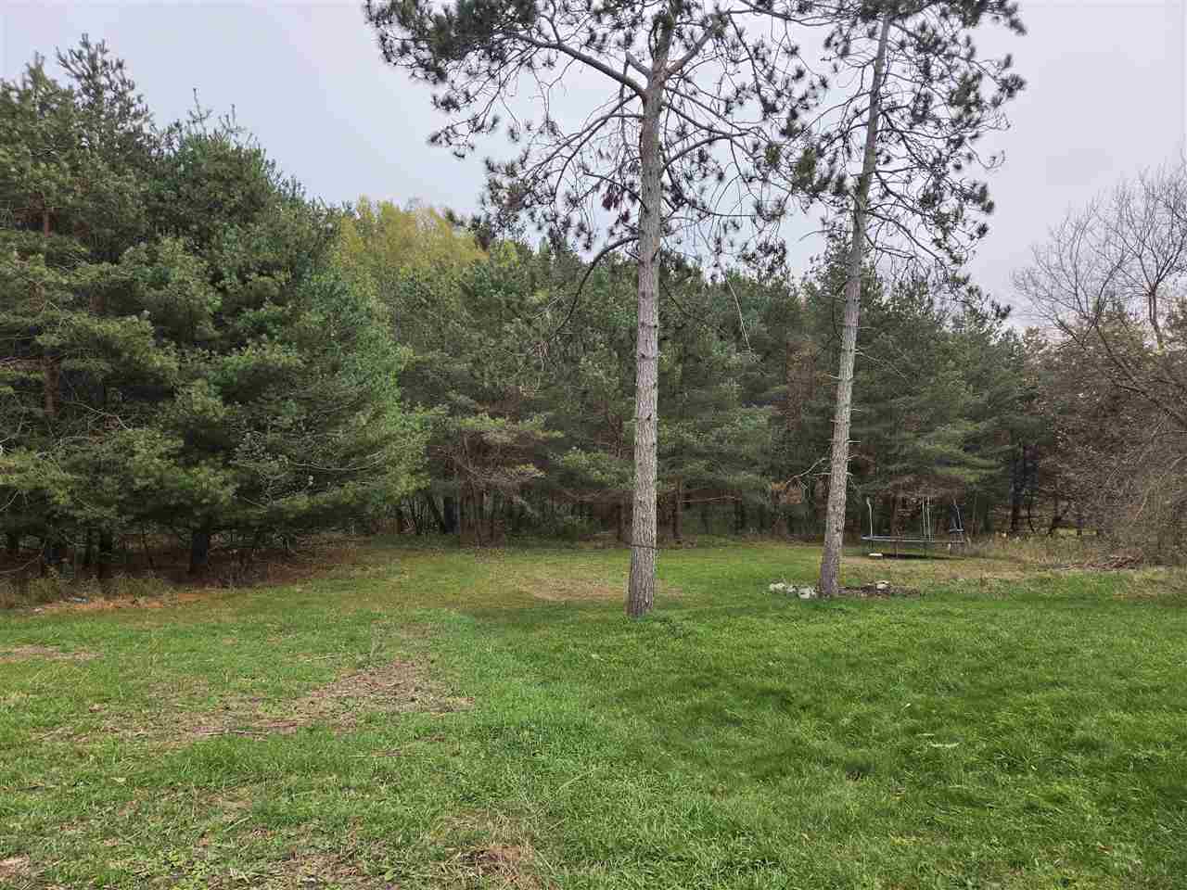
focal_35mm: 23
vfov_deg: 58.9
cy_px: 445
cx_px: 594
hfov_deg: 73.9
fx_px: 789
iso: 80
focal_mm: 5.4
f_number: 1.8
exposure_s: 1/1978
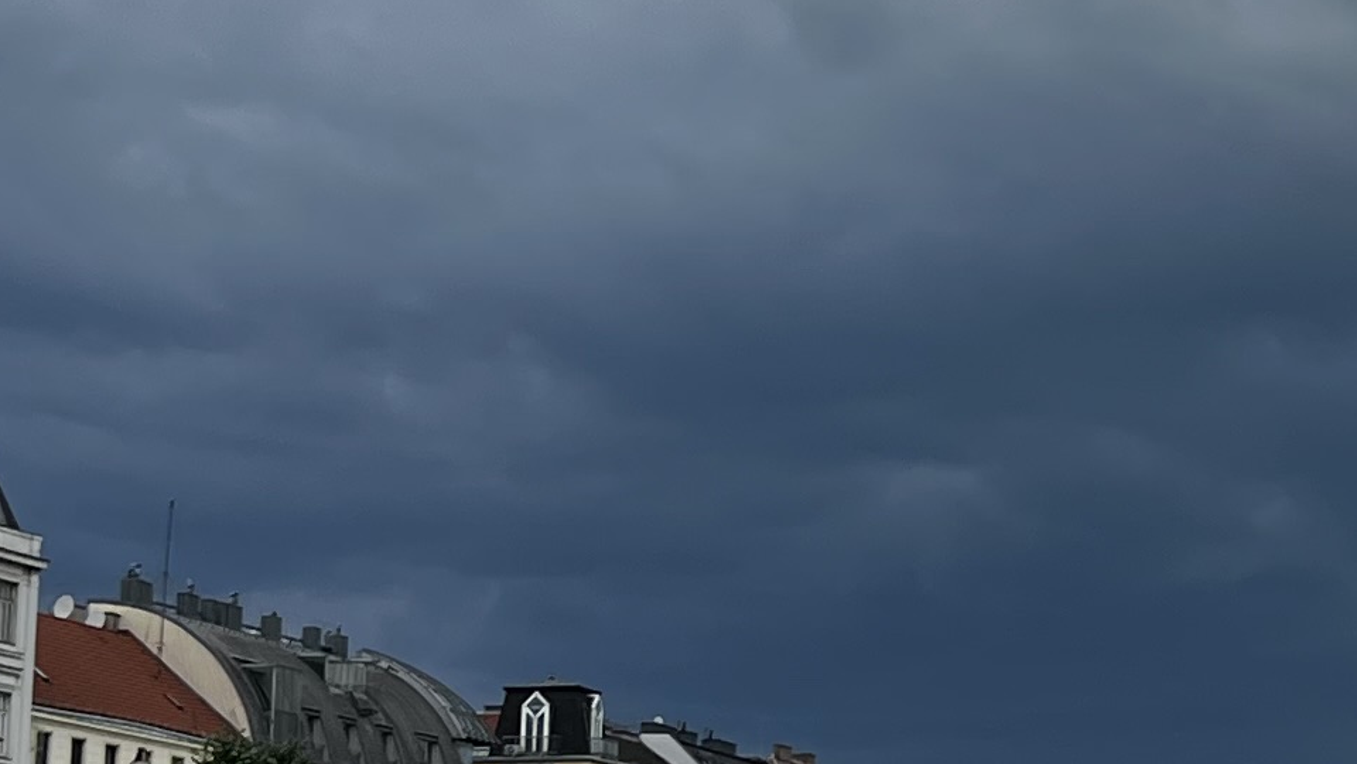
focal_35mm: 119
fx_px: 4282
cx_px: 1479
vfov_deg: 10.2
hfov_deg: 17.4
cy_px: 424
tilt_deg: +7.9
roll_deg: -0.7
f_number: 1.5
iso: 50
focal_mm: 5.7
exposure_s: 1/3165
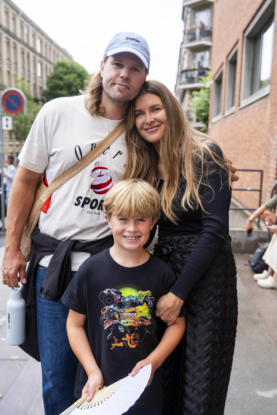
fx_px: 439
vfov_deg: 50.7
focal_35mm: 38
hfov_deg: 35.1
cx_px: 138
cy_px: 208
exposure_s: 1/640
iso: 400
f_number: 4
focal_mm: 38
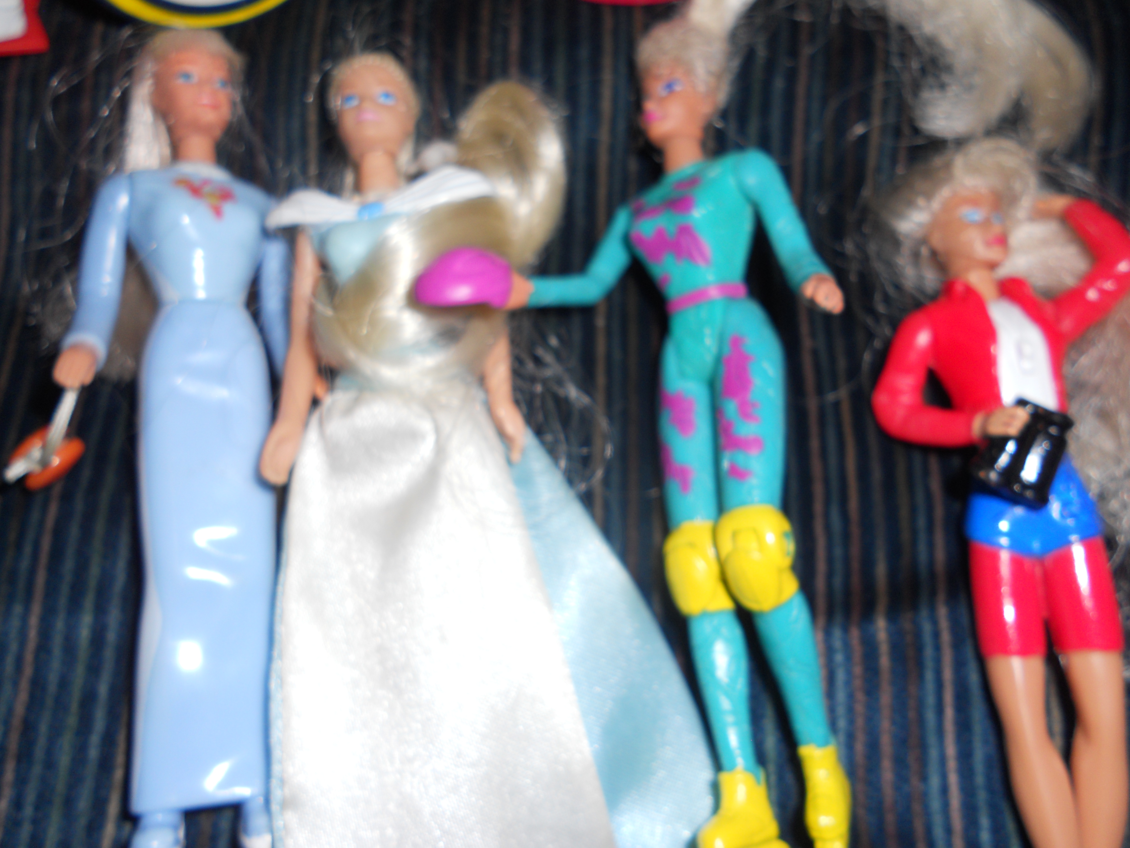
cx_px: 565
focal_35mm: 32
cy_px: 424
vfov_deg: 44.2
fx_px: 1045
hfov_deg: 56.8
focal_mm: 5.8
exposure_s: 1/25
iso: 80
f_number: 8.8
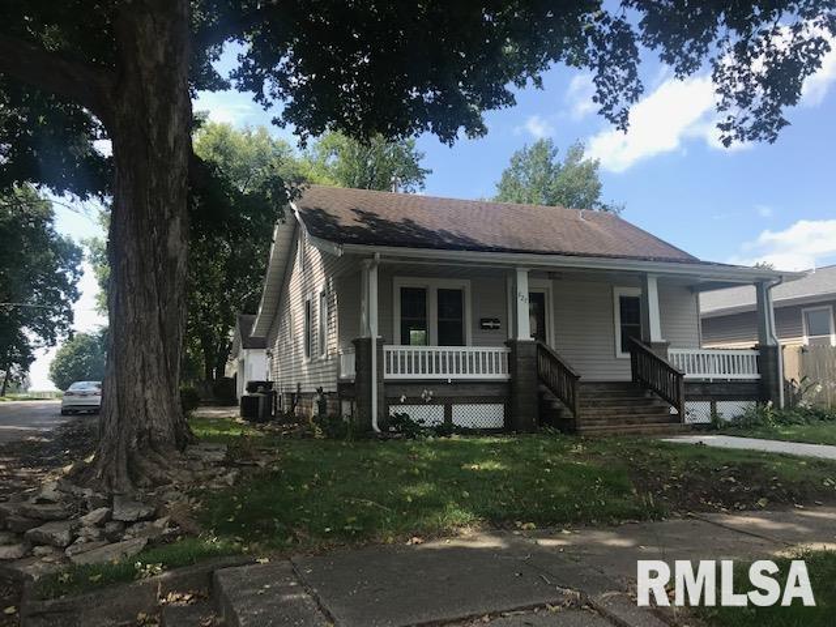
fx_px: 676
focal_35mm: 28
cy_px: 314
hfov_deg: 63.4
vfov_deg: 49.7
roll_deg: +0.4
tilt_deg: +7.3
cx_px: 418
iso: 20
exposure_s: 1/887
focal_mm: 3.99
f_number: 1.8
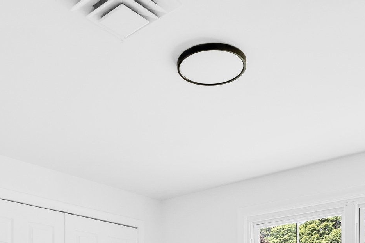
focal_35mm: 46
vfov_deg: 24.9
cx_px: 180
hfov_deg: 42.7
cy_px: 325
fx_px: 466
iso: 250
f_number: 8
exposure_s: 1/320
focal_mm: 14
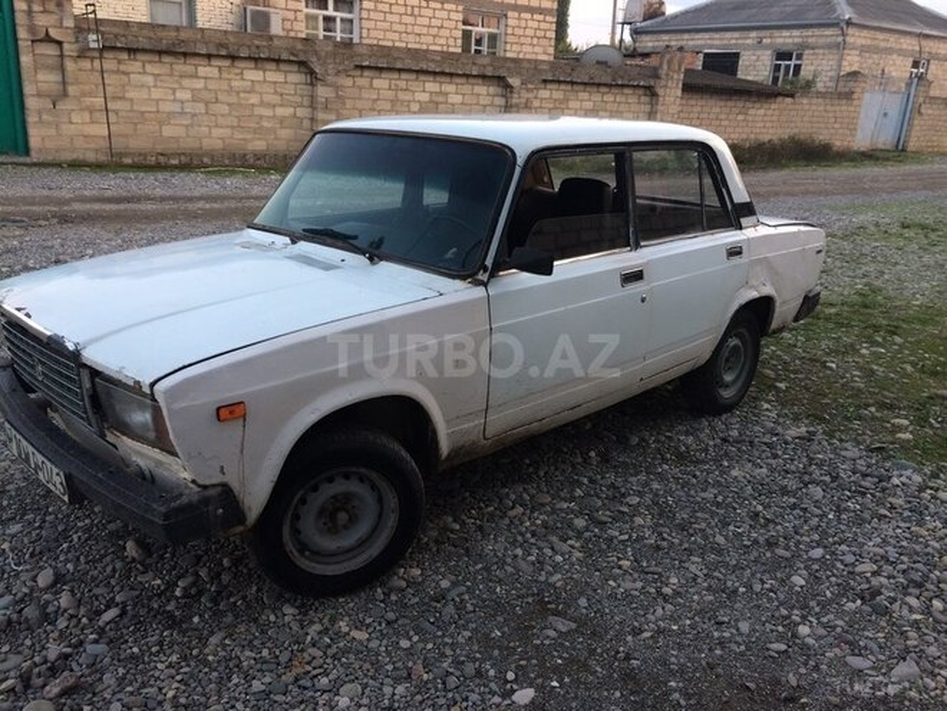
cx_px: 474
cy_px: 356
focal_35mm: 29
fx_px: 793
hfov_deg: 61.7
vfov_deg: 48.2
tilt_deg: -16.1
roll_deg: -2.5
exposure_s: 1/33
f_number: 2.2
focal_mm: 4.15
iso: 32
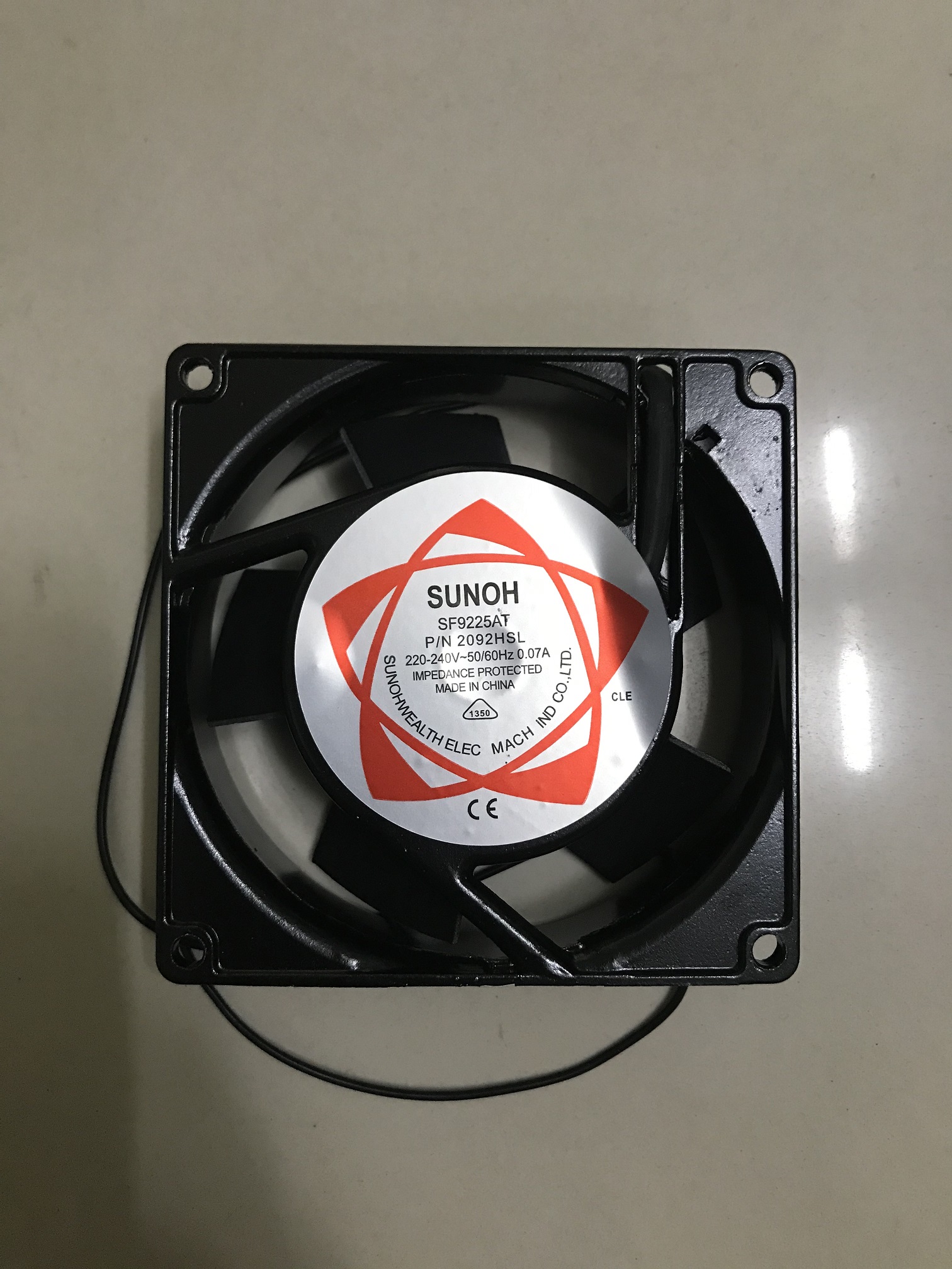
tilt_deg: -86.8
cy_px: 634
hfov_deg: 49.7
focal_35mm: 28
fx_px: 1027
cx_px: 476
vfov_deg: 63.4
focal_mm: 3.99
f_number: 1.8
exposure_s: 1/17
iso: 64
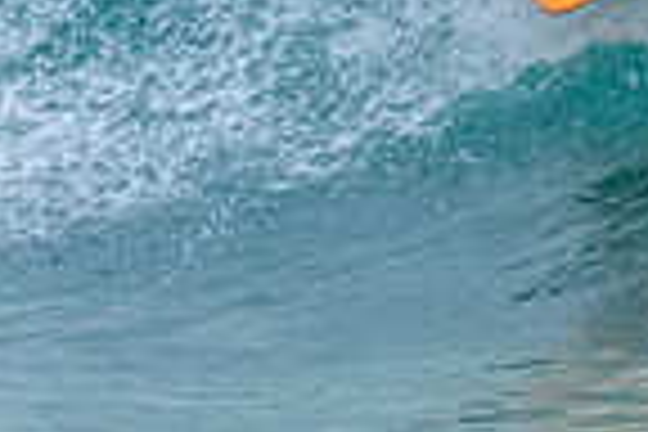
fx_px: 45410
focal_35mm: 2523
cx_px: 450
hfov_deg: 0.8
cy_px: -382
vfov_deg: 0.5
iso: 800
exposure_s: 1/2000
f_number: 5.6
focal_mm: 500
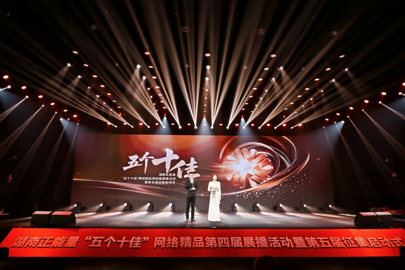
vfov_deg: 53.1
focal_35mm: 24
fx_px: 270
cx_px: 202
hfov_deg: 73.7
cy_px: 135
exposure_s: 1/160
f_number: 5.6
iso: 1250
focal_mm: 24
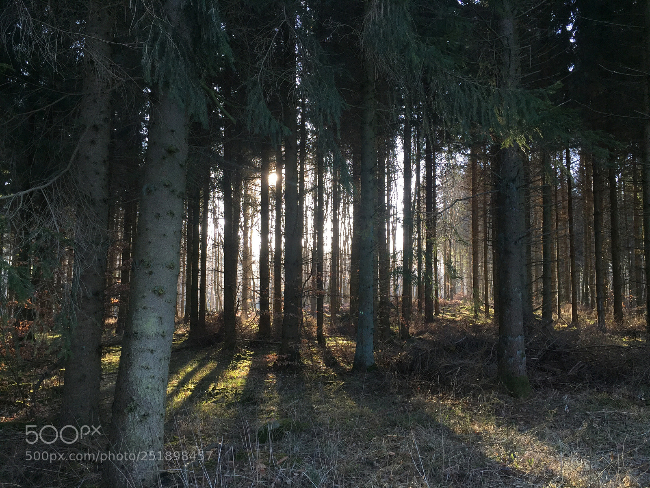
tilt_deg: +6.1
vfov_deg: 48.2
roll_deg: -0.8
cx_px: 325
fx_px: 545
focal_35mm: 29
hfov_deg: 61.7
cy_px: 244
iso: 50
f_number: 2.2
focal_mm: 4.15
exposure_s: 1/100
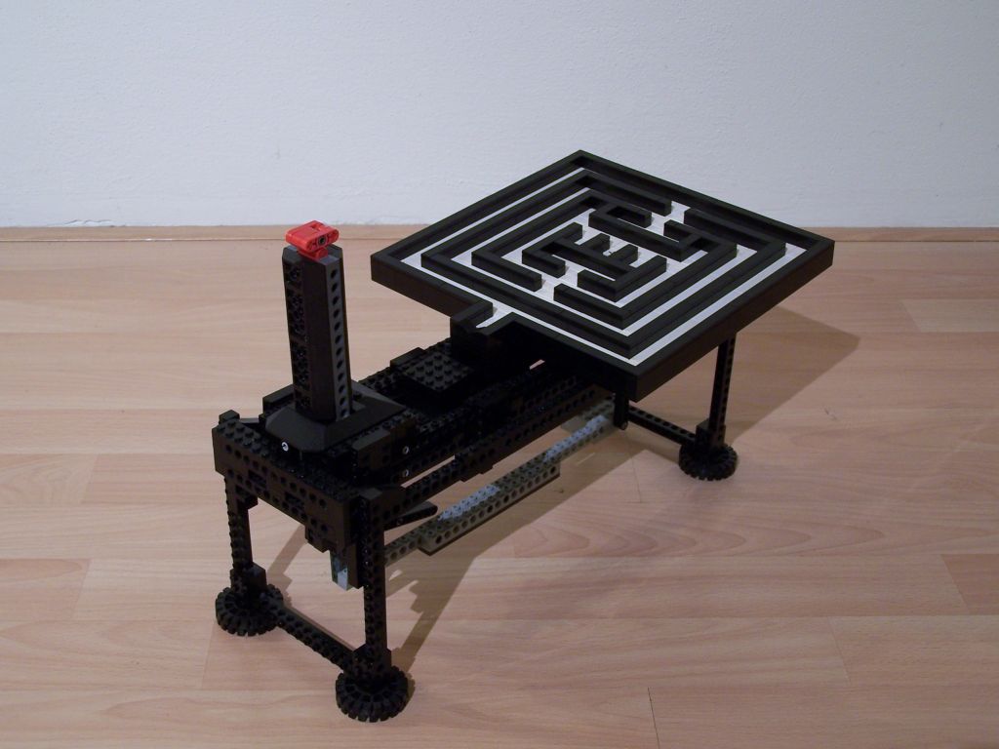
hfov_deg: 37.5
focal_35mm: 51
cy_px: 374
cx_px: 500
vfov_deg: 28.6
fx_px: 1472
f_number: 3
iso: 80
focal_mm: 8.5
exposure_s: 1/2
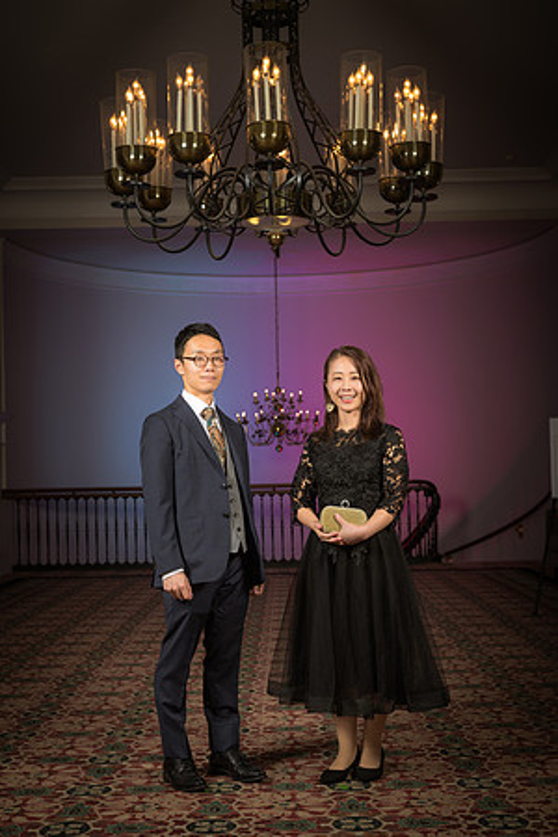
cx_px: 279
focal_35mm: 50
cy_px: 418
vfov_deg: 39.6
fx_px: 1162
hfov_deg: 27.0
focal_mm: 50
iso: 100
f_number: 5.6
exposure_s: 1/160
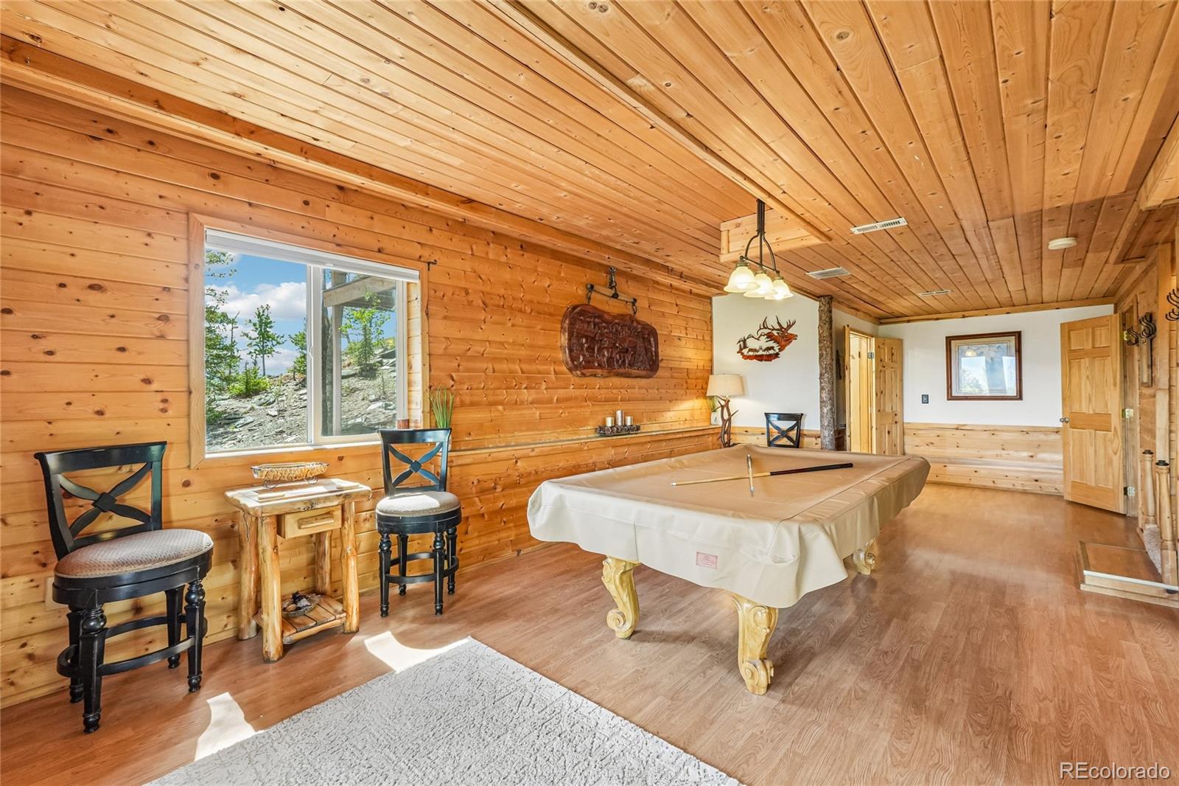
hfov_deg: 100.4
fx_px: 491
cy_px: 393
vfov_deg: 77.3
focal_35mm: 15
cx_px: 590
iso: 800
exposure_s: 1/13
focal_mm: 10
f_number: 8
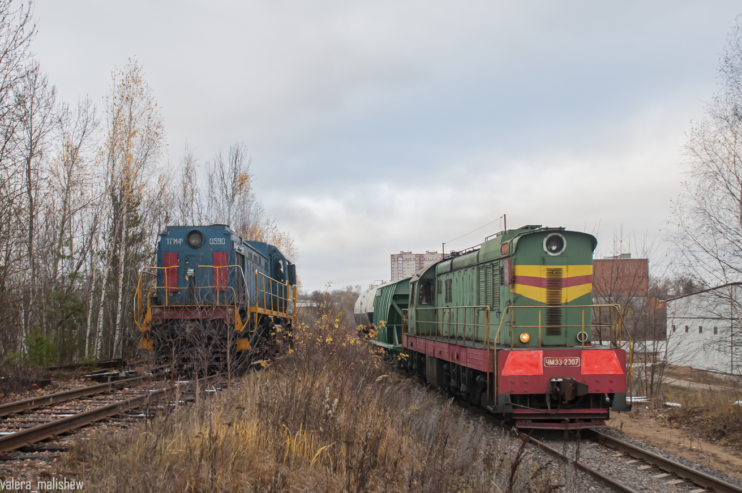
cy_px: 246
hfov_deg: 49.6
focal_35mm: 39
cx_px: 371
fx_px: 803
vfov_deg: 34.1
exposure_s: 1/320
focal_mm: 26
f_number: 4
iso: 640
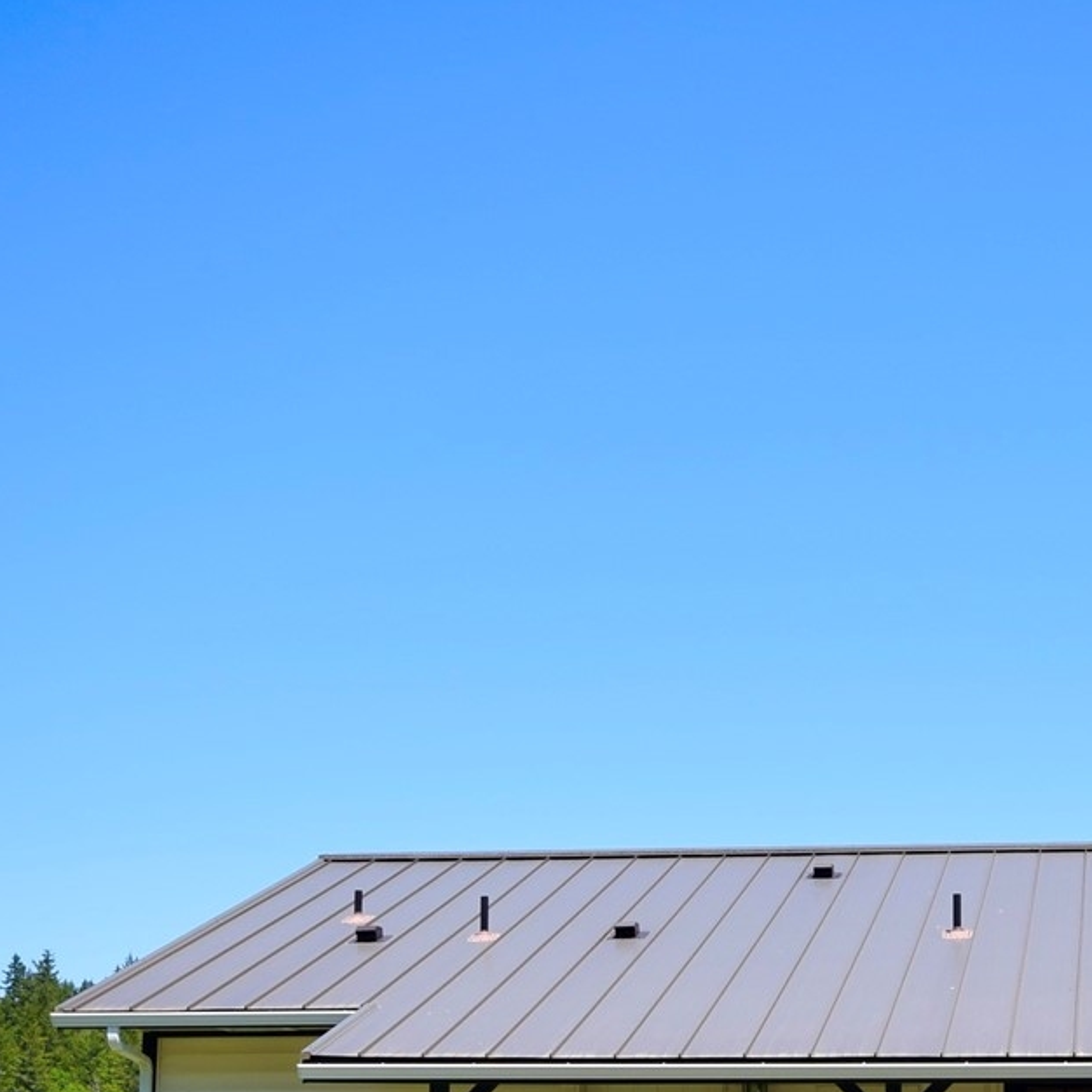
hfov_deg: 24.5
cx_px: 914
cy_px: 872
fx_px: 2463
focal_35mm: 69
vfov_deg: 24.6
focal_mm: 20
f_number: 9
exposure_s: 1/320
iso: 200
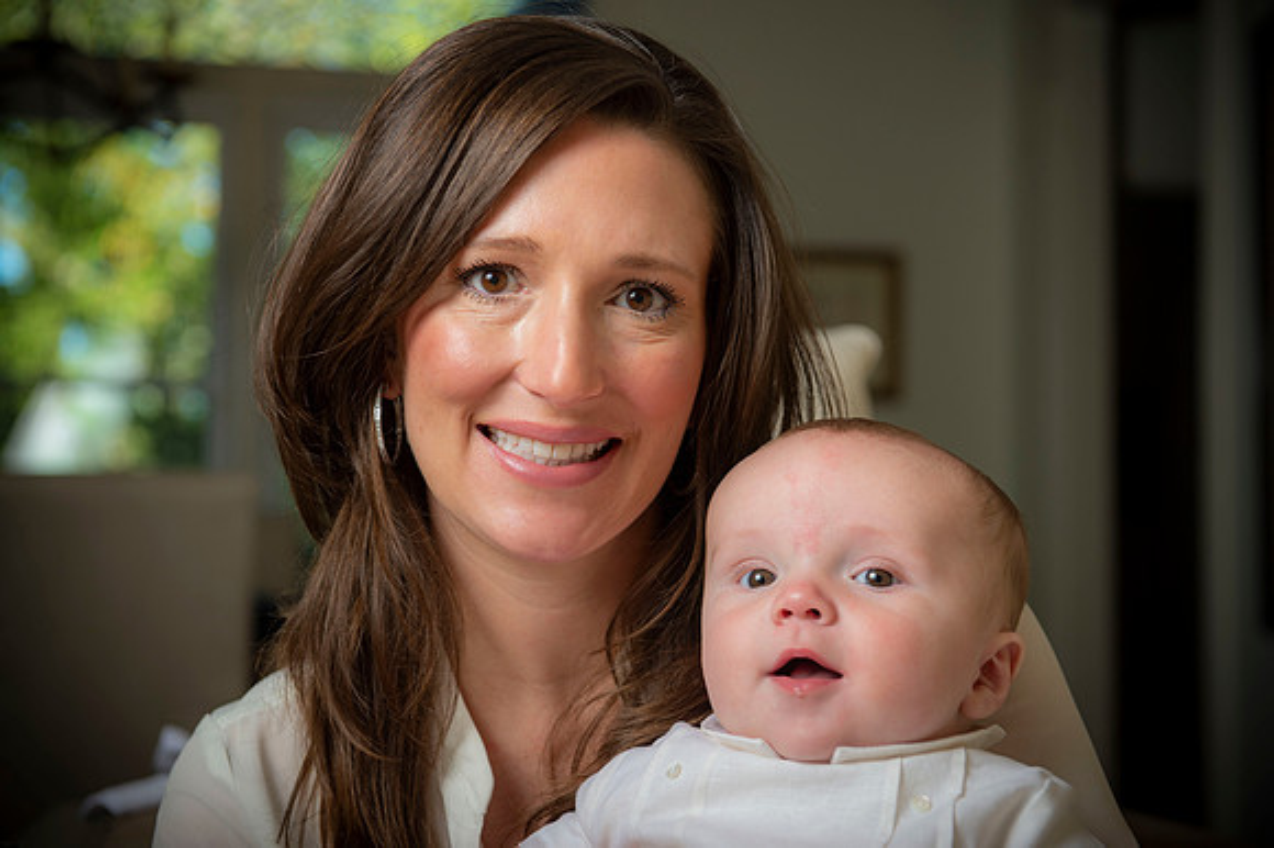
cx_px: 637
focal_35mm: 62
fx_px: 2193
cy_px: 424
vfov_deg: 21.9
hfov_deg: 32.4
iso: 250
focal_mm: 62
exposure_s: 1/200
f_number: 4.5
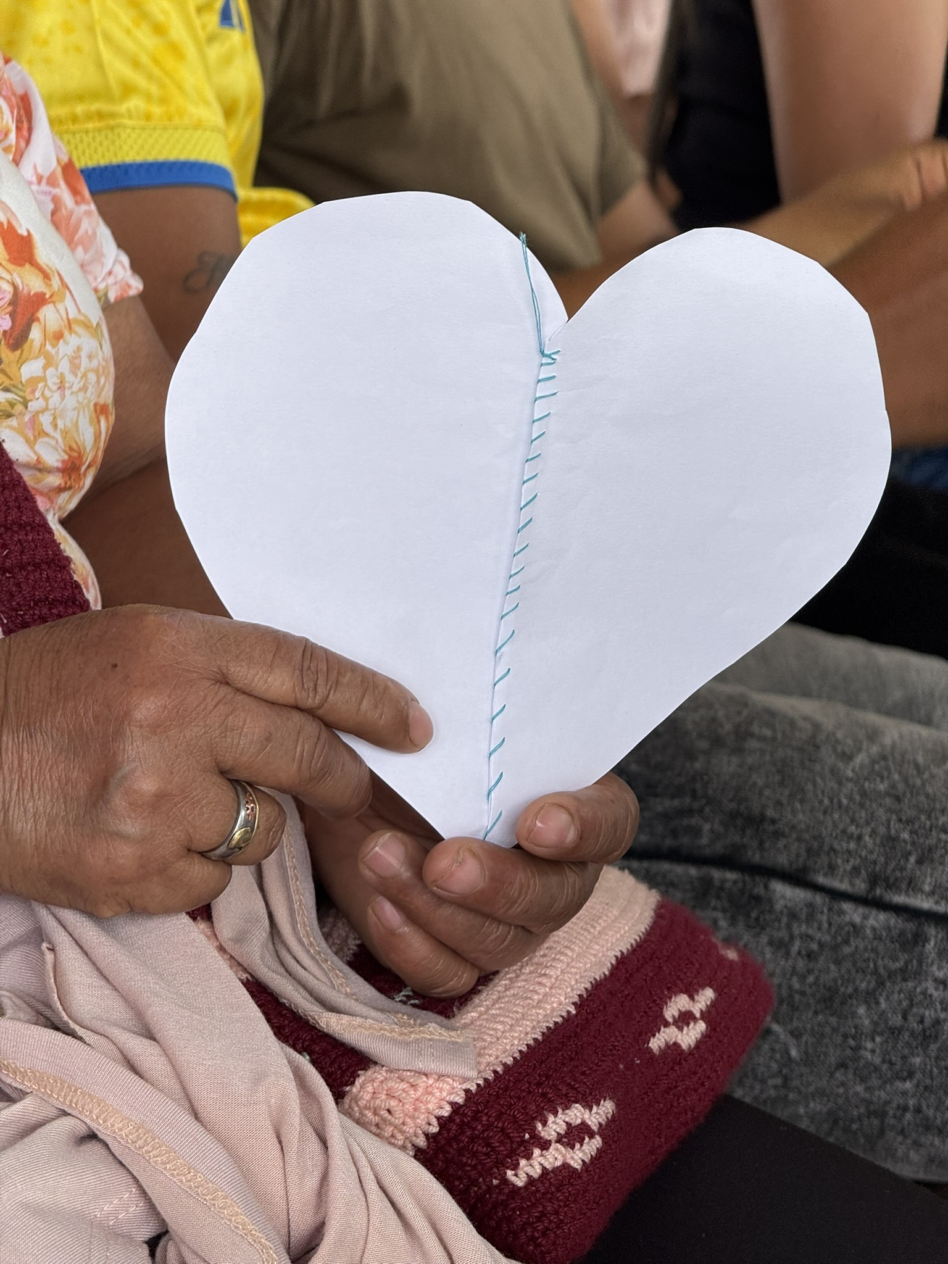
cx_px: 474
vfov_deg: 16.4
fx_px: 4382
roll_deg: -1.5
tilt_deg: -8.4
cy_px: 632
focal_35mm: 120
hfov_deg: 12.3
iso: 50
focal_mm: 15.66
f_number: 2.8
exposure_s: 1/159
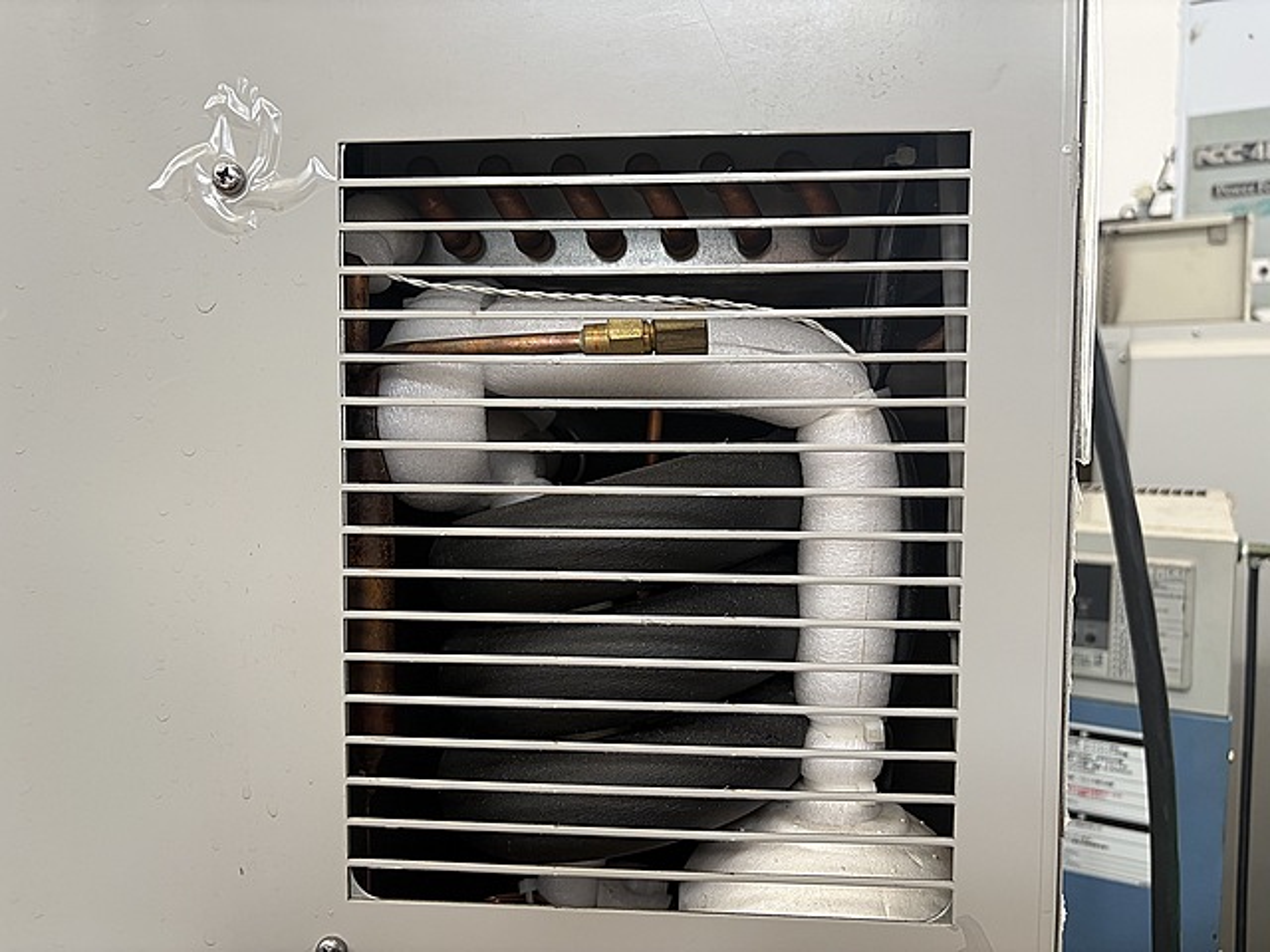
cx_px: 635
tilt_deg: -3.3
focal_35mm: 26
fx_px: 954
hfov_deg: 67.3
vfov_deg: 53.1
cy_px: 476
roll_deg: +0.5
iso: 125
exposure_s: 1/70
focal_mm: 5.96
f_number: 1.6
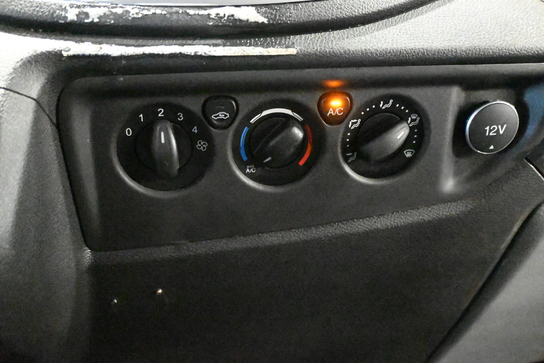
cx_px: 272
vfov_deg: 39.1
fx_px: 510
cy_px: 182
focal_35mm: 34
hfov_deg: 56.1
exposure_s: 1/40
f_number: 4
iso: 51200
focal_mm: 22.5
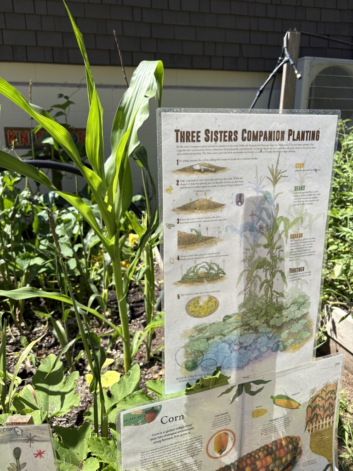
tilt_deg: -14.6
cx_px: 176
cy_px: 236
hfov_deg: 53.1
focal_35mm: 26
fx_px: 354
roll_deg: +0.2
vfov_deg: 67.3
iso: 50
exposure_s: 1/1848
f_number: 1.6
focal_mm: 5.96
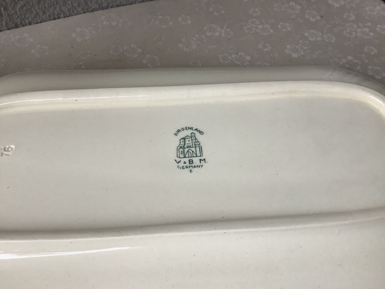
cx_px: 192
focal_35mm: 31
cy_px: 144
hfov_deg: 58.4
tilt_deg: -47.8
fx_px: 345
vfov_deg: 45.4
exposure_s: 1/60
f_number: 2.4
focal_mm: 3.3
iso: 64
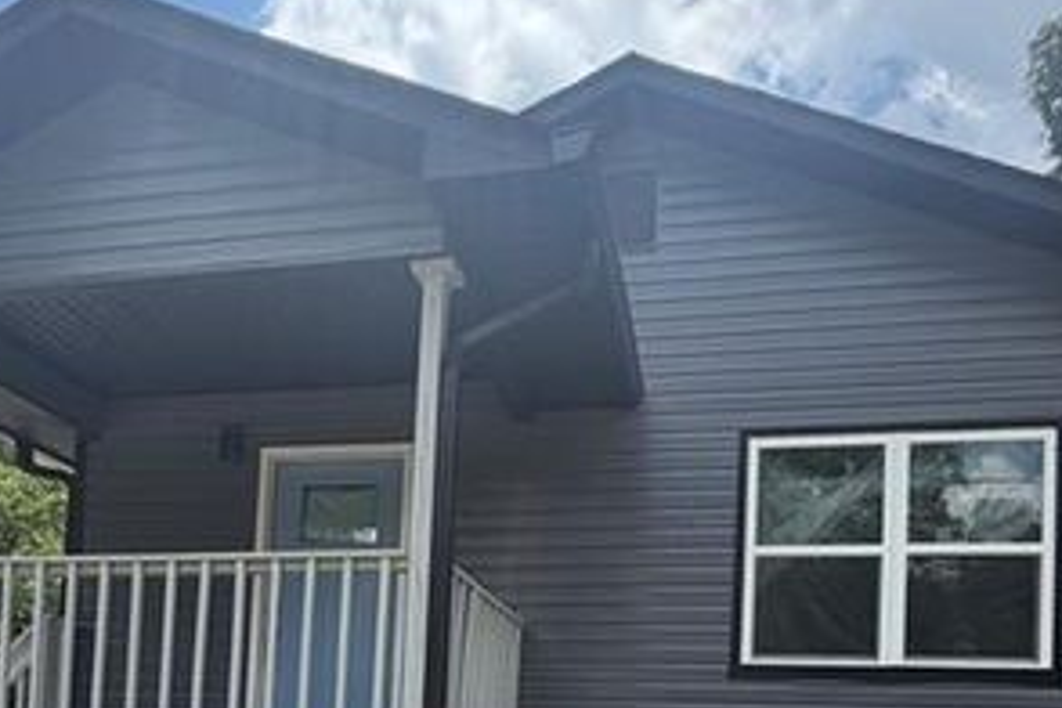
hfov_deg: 57.2
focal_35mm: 33
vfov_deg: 35.2
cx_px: 498
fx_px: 973
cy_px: 750
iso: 25
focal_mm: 2.22
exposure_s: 1/853
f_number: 2.2
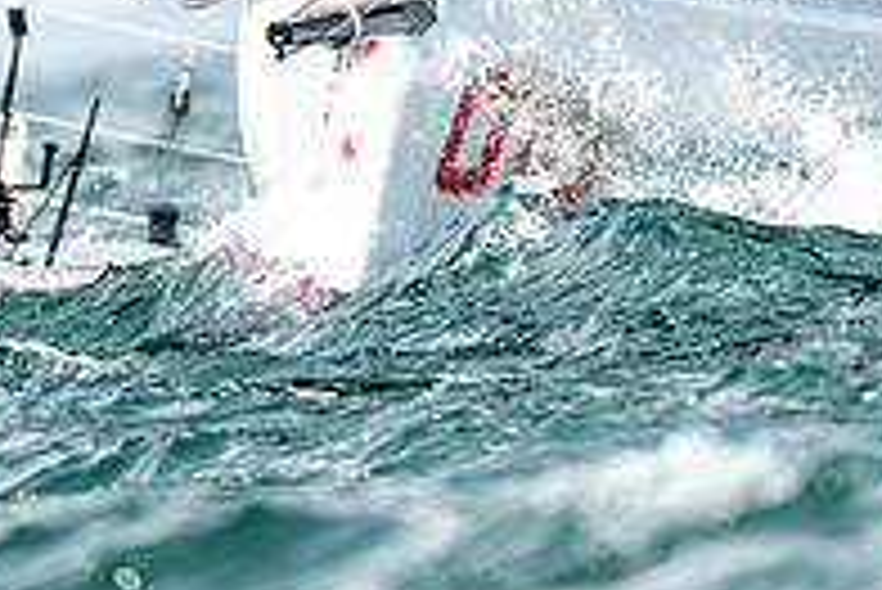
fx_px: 26062
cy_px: -243
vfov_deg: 1.3
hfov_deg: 1.9
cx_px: 522
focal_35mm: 1063
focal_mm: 360
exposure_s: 1/1600
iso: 400
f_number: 5
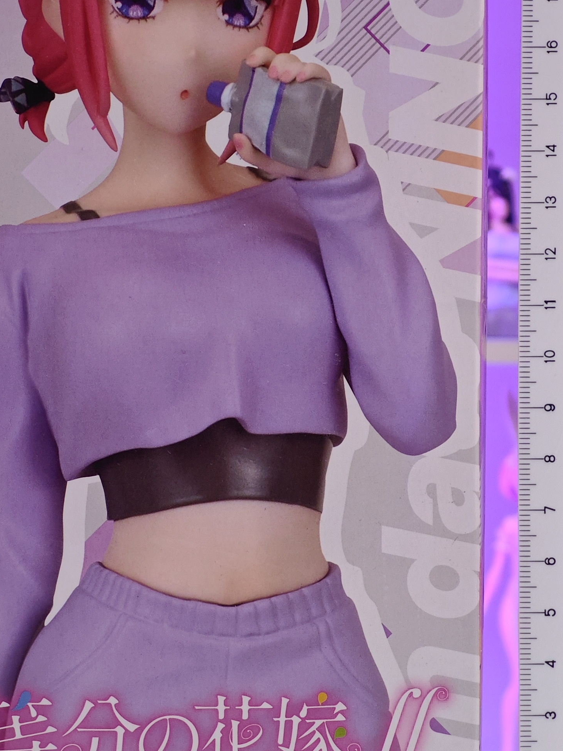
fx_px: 2927
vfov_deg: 14.6
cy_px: 376
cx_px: 218
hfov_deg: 11.0
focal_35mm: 135
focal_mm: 7.48
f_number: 2.4
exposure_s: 1/17.6
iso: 400
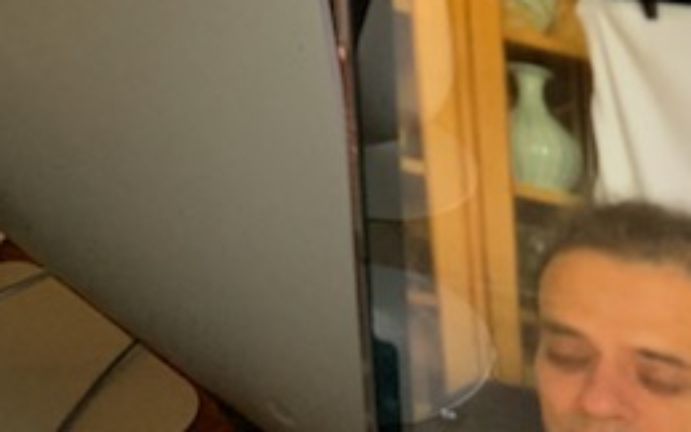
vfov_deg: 14.5
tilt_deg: -25.9
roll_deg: -0.1
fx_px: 1601
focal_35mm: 85
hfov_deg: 23.5
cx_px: 670
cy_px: -176
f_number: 1.8
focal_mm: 4.25
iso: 400
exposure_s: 1/60
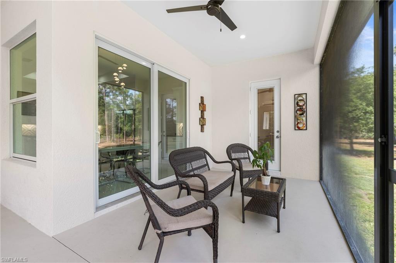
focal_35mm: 16
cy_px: 132
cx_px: 198
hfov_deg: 96.8
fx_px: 176
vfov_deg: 73.7
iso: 400
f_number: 9
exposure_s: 1/15
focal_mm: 16
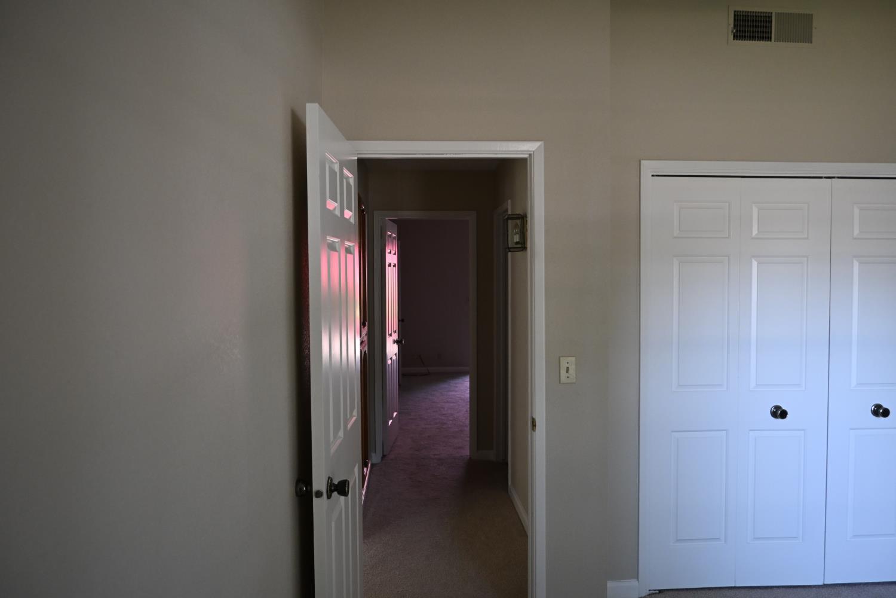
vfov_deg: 49.1
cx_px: 448
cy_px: 299
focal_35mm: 26
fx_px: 653
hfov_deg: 68.9
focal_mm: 17.5
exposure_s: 1/125
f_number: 3.5
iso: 900
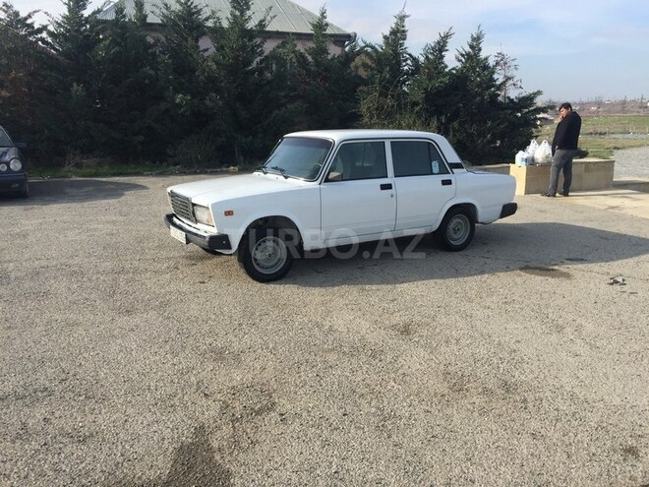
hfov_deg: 61.7
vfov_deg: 48.2
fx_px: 544
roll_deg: -0.3
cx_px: 324
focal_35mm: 29
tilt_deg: -12.0
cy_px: 244
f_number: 2.2
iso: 32
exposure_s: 1/1412
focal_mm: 4.15
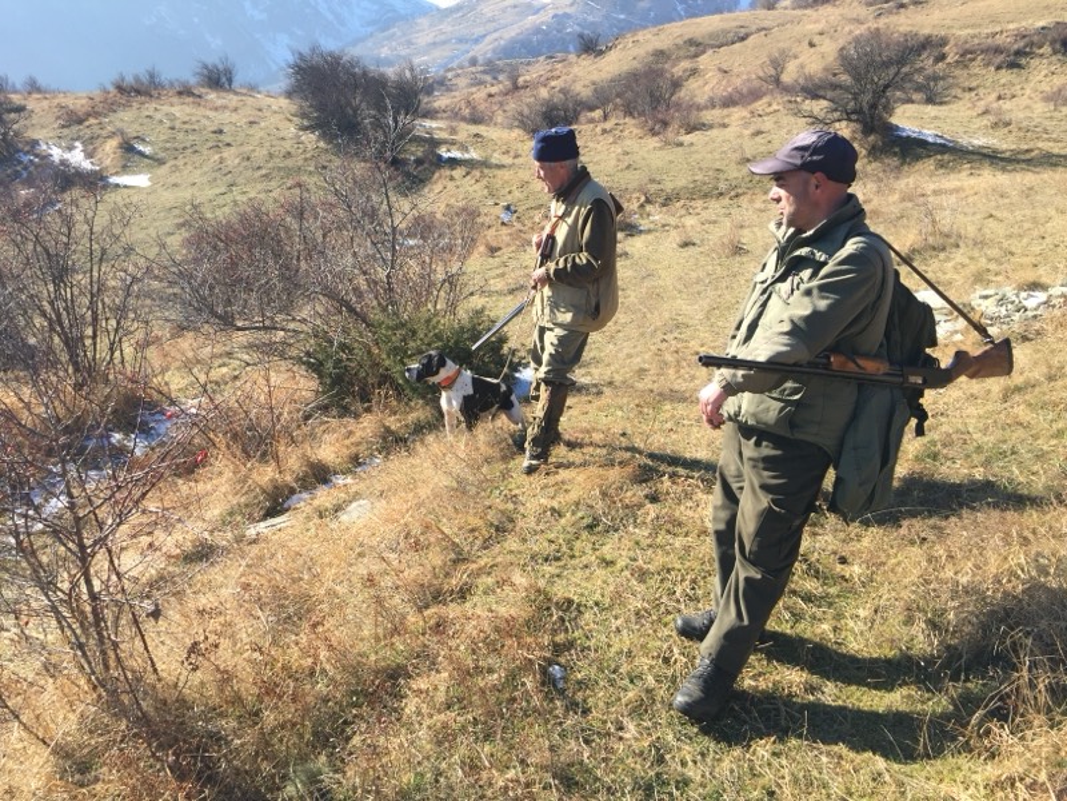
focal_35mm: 29
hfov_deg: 61.7
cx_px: 534
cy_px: 400
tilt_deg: -17.3
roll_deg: -11.9
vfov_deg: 48.2
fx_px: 894
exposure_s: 1/732
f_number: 2.2
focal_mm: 4.15
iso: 32
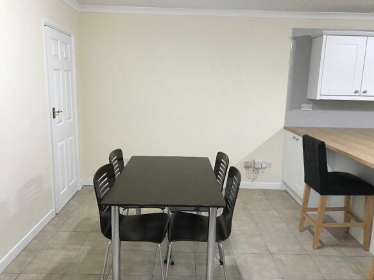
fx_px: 302
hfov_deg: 63.5
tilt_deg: -8.7
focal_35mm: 28
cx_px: 187
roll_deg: -1.0
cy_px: 140
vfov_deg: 49.7
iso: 32
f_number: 1.8
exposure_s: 1/25
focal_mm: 3.99
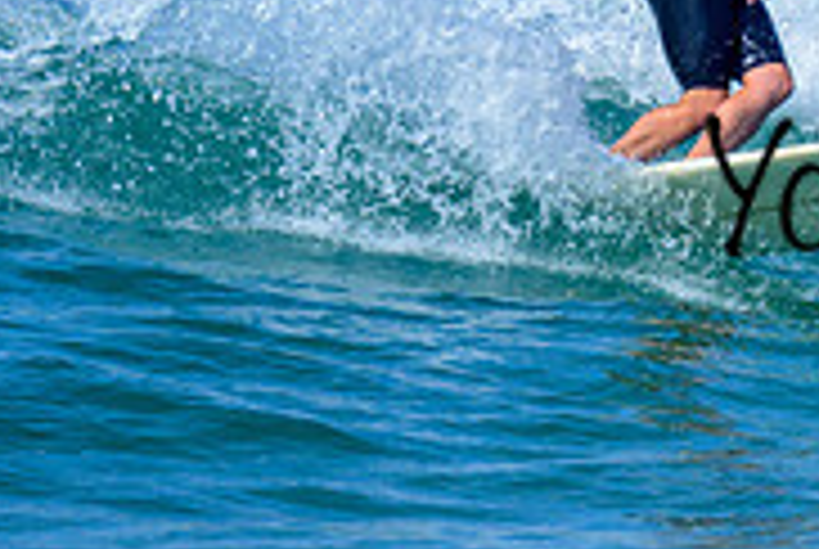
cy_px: 38
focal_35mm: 3498
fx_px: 79708
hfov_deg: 0.6
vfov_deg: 0.4
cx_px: 1031
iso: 250
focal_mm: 800
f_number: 6.3
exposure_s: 1/2000
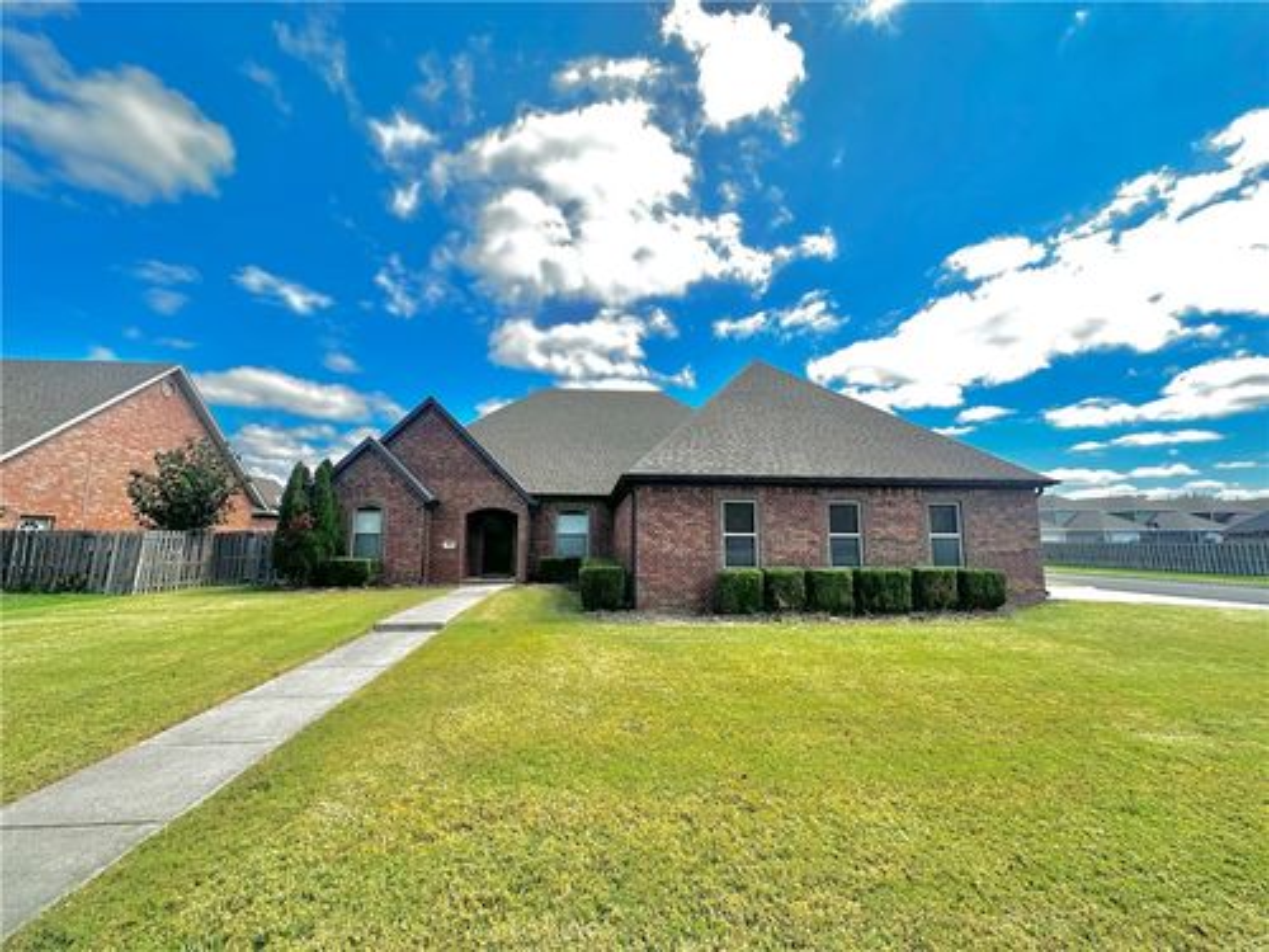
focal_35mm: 14
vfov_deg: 85.7
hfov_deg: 102.1
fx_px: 513
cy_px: 476
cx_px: 634
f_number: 2.2
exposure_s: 1/749
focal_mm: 2.22
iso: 40
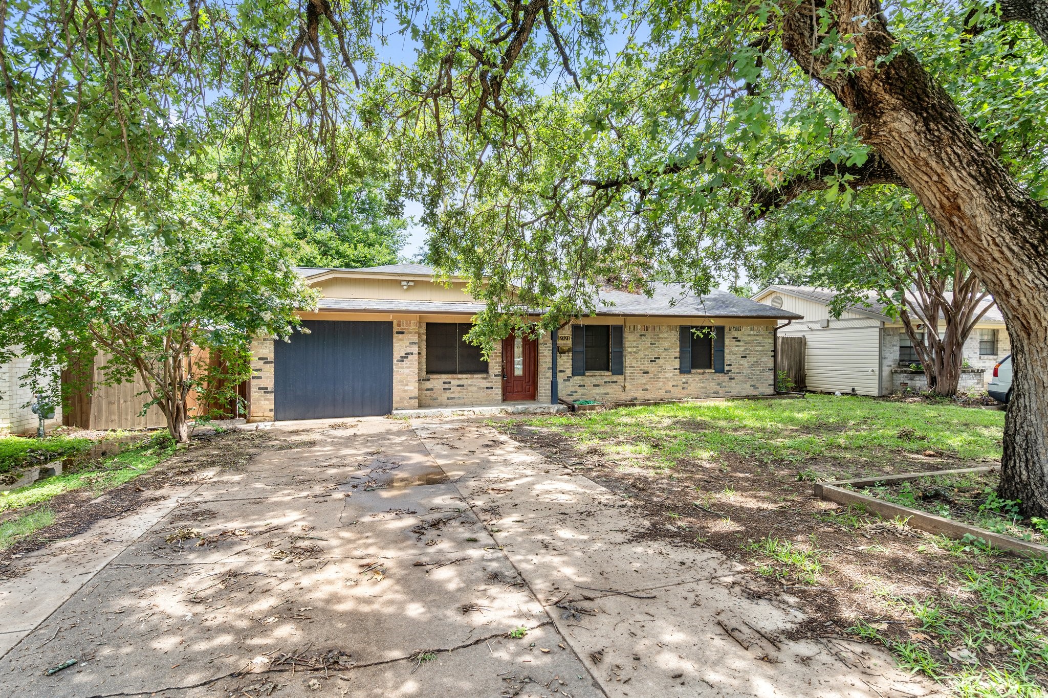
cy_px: 349
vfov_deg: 70.4
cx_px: 524
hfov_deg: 93.3
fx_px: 495
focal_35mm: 17
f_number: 8
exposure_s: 1/3
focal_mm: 17
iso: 100
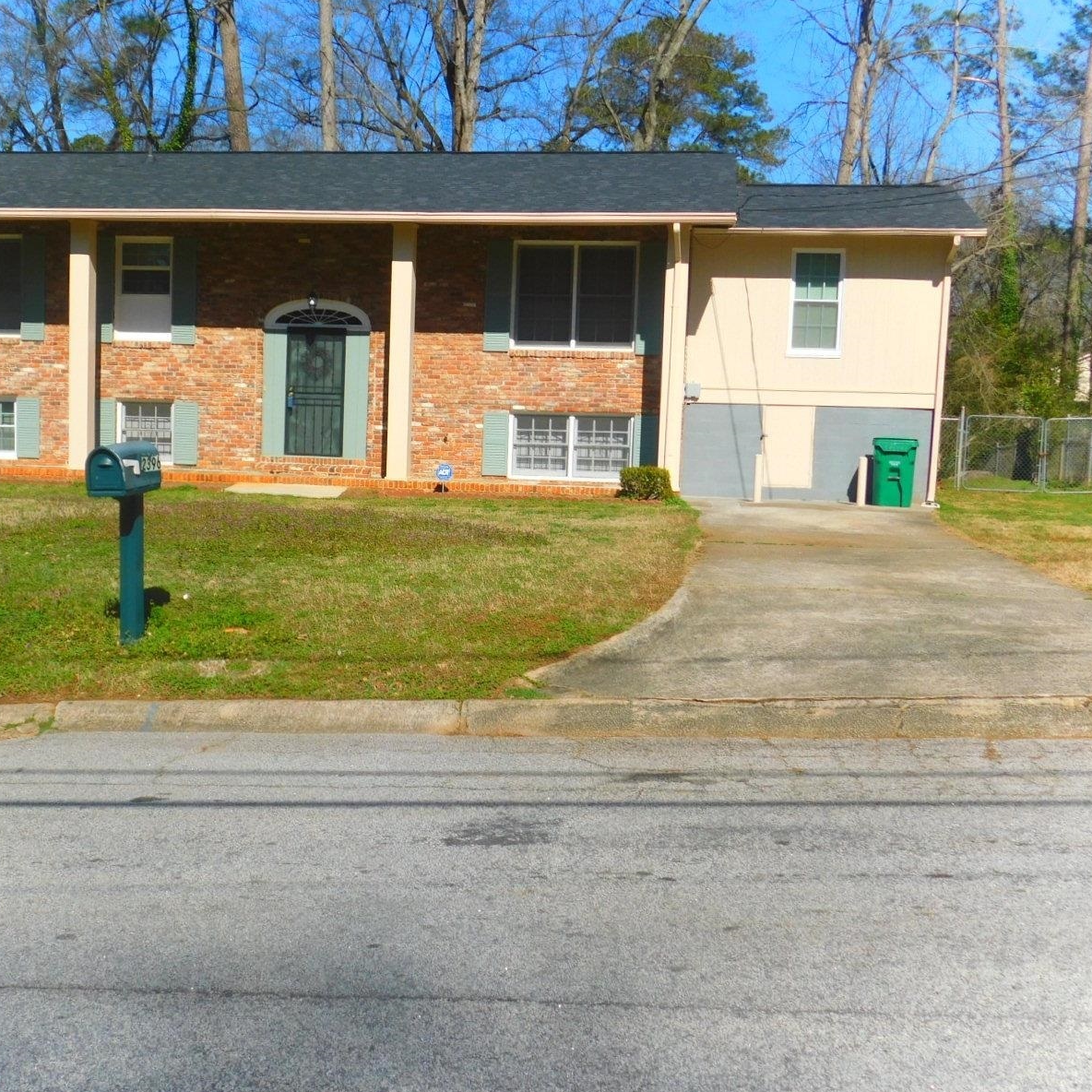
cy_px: 552
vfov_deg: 39.2
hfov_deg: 39.0
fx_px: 1535
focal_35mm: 43
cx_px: 433
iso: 125
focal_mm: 6.3
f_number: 7
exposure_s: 1/500
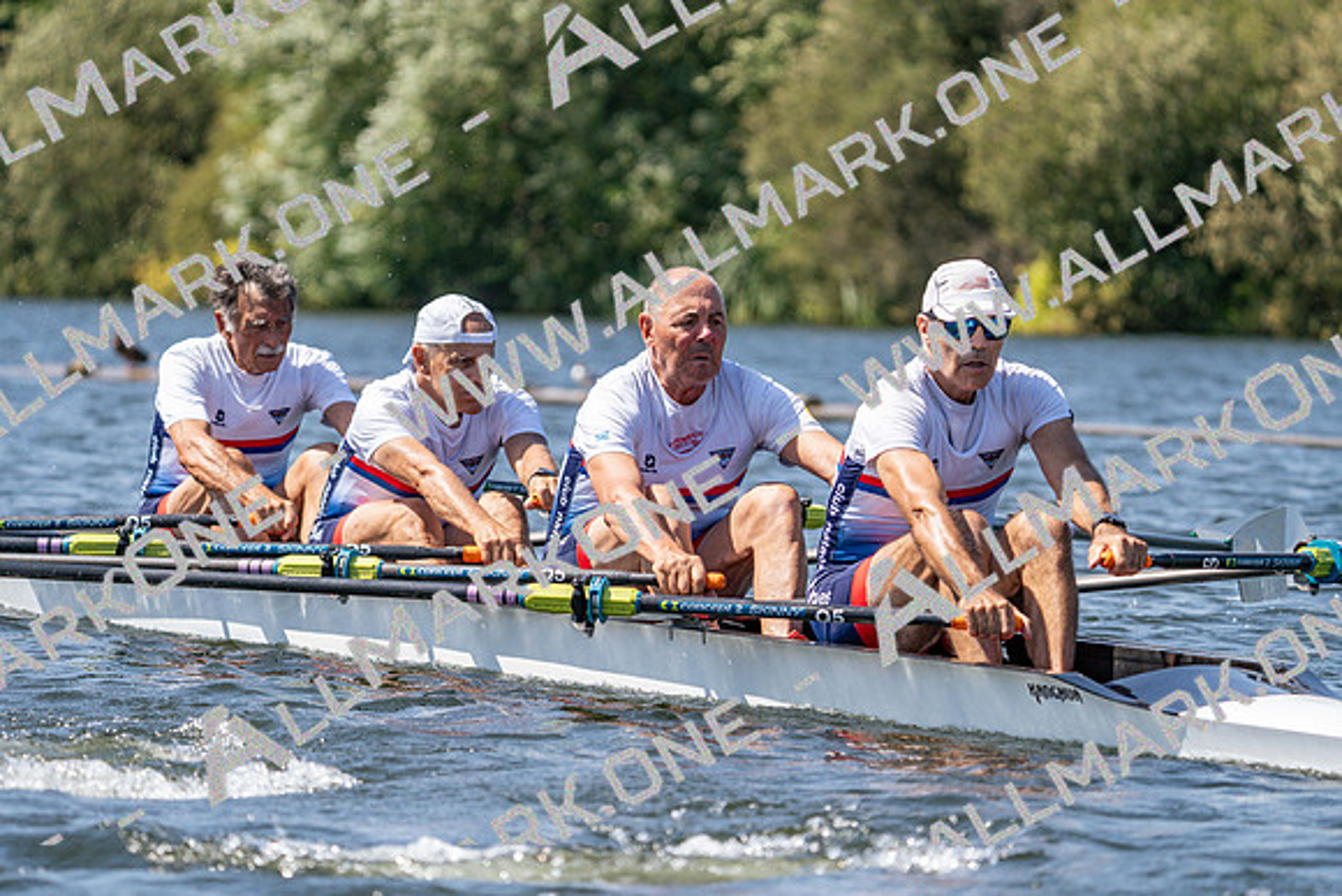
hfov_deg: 8.3
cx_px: 671
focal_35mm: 248
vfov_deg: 5.5
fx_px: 9247
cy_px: 448
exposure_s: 1/2000
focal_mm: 248
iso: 320
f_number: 5.6
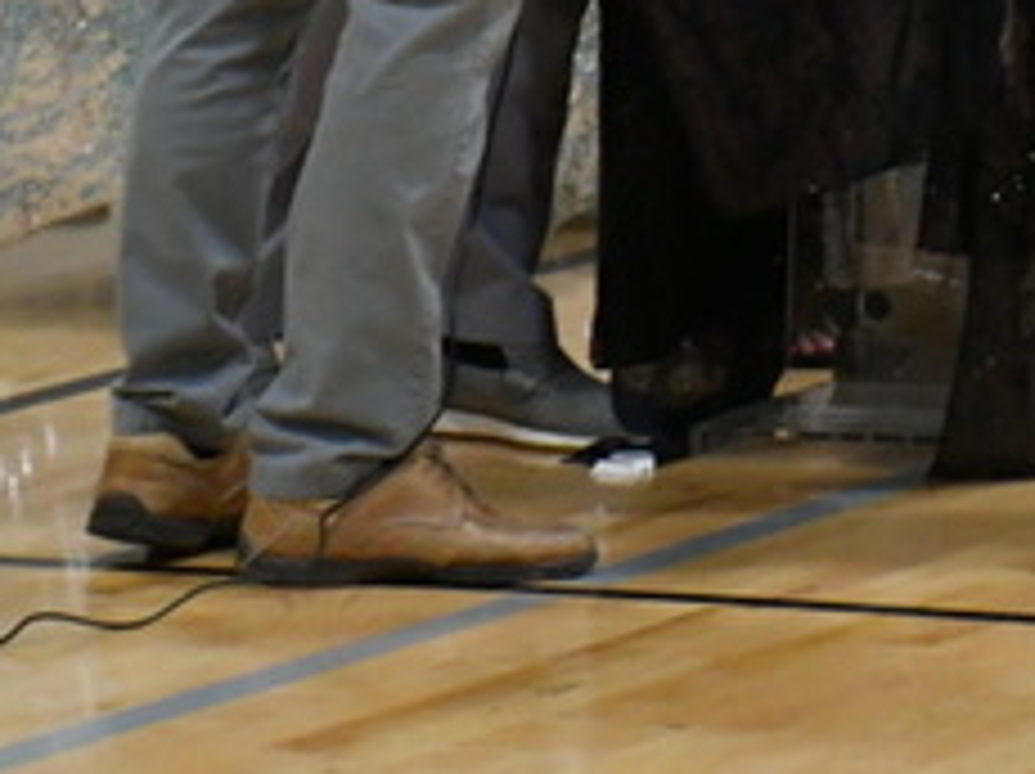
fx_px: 12664
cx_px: 1278
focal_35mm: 424
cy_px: -457
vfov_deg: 3.5
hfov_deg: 4.7
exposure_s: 1/125
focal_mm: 66
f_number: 5
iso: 2800
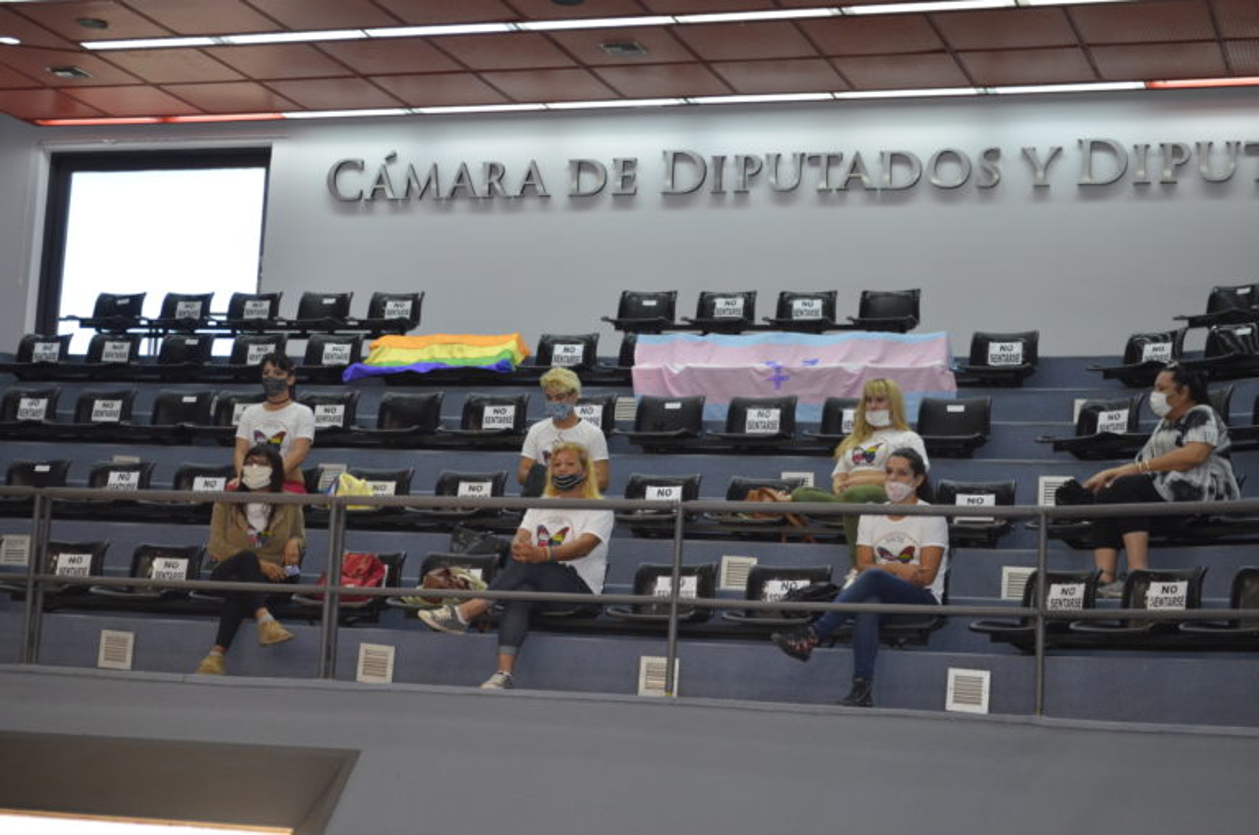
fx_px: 2304
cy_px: 418
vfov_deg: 20.5
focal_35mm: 66
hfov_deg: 30.6
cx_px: 630
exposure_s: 1/60
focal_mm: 44
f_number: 5.3
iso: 1250
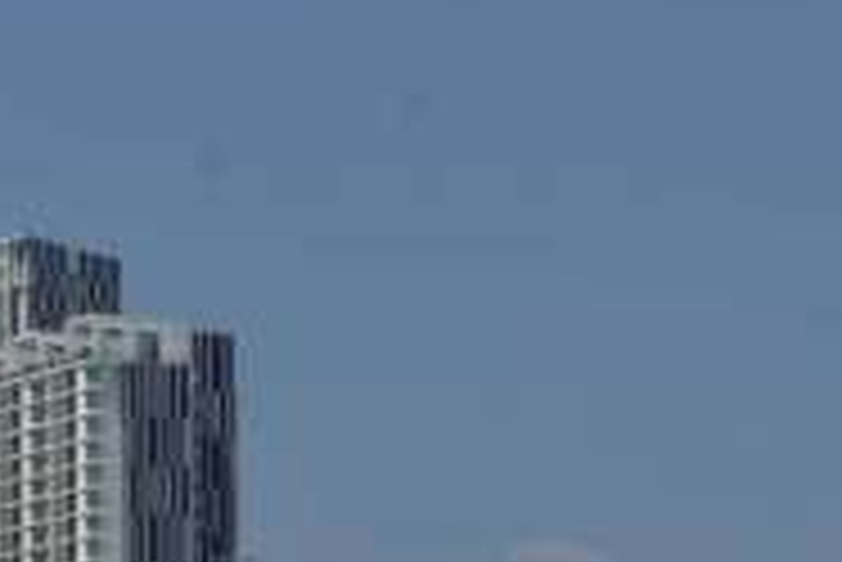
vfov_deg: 6.6
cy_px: 1007
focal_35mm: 205
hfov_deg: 9.9
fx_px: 4798
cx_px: 878
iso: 100
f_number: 7.1
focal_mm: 48
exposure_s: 1/200
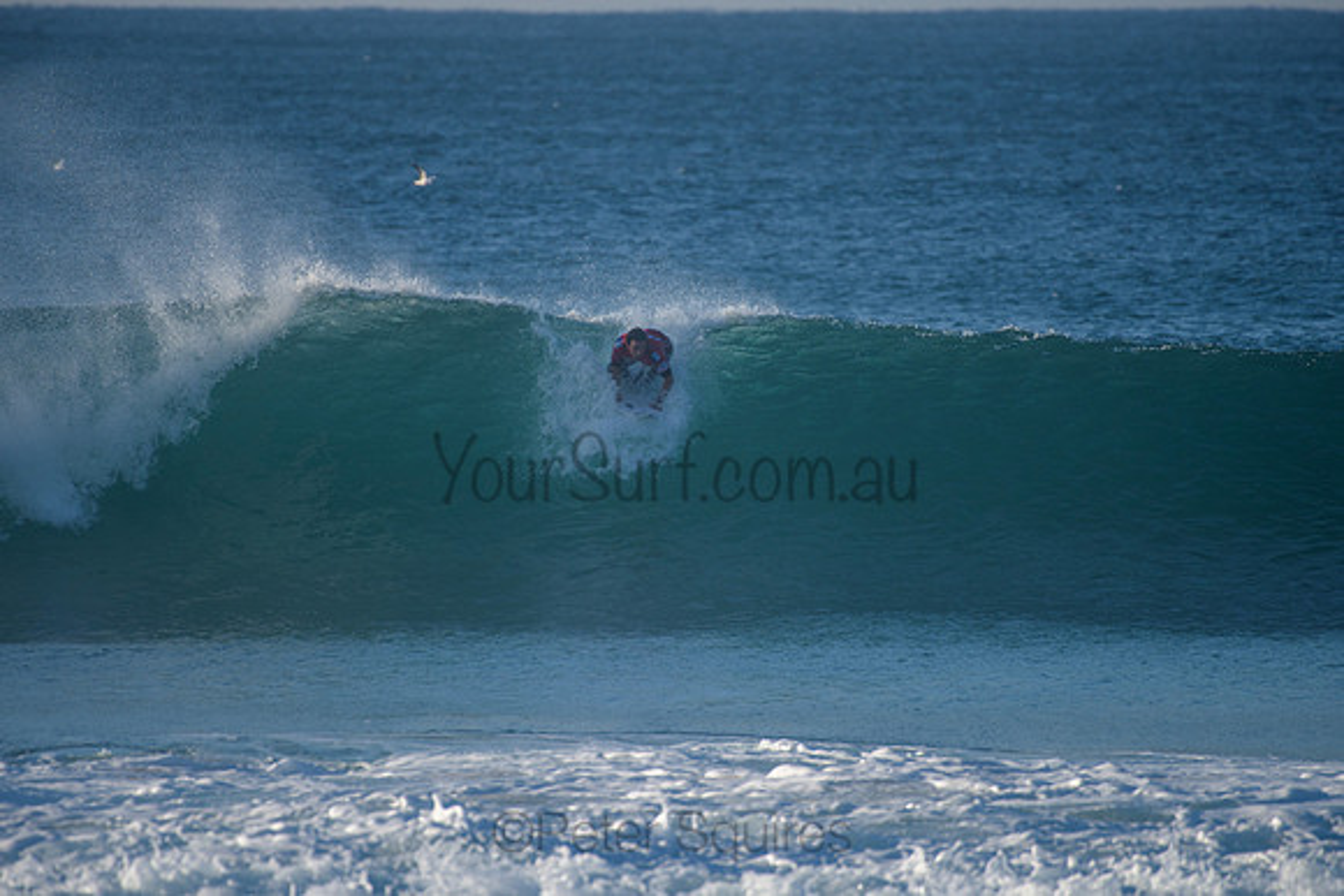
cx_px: 674
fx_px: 20152
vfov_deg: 2.5
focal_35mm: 540
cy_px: 427
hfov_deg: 3.8
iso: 280
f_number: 5.6
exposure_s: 1/2000
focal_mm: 500
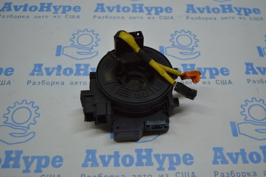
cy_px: 88
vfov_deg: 35.4
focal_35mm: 38
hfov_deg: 51.3
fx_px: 277
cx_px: 133
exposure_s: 1/200
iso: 400
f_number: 4
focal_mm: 25
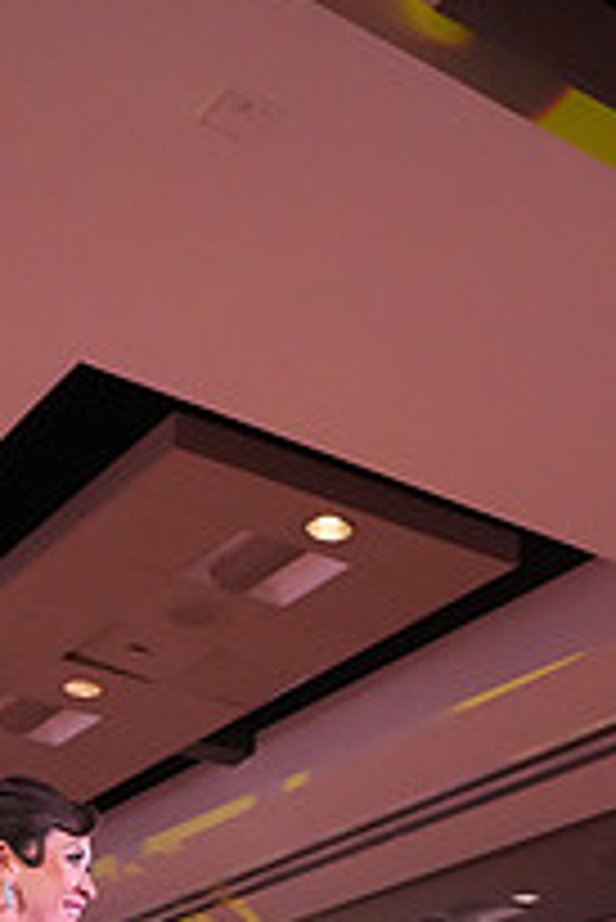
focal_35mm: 68
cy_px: 1286
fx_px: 1742
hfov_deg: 20.0
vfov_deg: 24.6
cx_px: 353
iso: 6400
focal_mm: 24
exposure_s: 1/400
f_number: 5
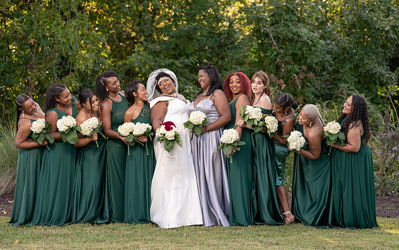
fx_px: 1664
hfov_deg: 13.7
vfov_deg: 8.6
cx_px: 201
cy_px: 131
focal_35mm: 153
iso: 160
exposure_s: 1/200
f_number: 4
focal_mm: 147
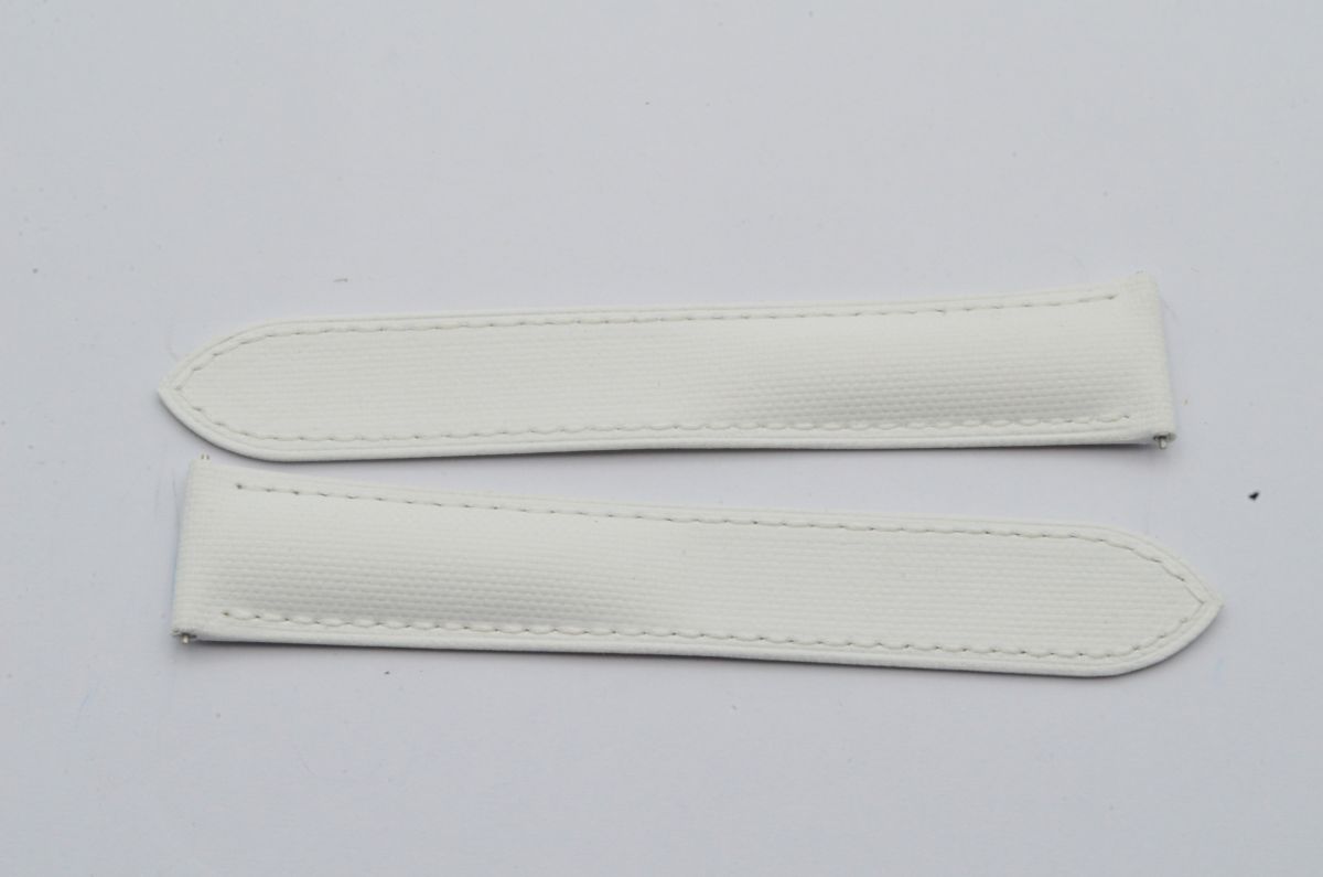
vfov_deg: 16.5
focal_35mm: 82
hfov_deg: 24.7
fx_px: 3026
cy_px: 438
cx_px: 662
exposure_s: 1/30
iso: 1250
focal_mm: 55
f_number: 29
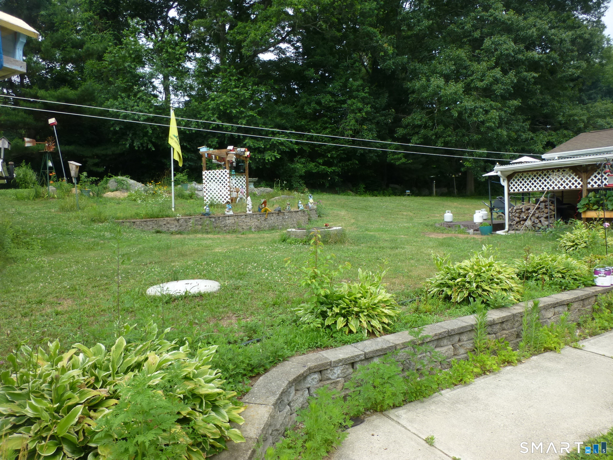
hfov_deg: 71.6
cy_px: 230
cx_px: 306
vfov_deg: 56.8
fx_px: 425
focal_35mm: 24
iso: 100
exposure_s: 1/160
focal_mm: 4.3
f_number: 4
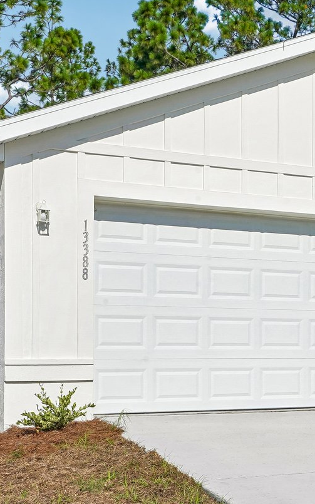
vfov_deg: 29.4
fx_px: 962
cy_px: 280
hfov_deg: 17.8
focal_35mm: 70
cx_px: 367
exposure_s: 1/160
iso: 100
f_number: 20
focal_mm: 27
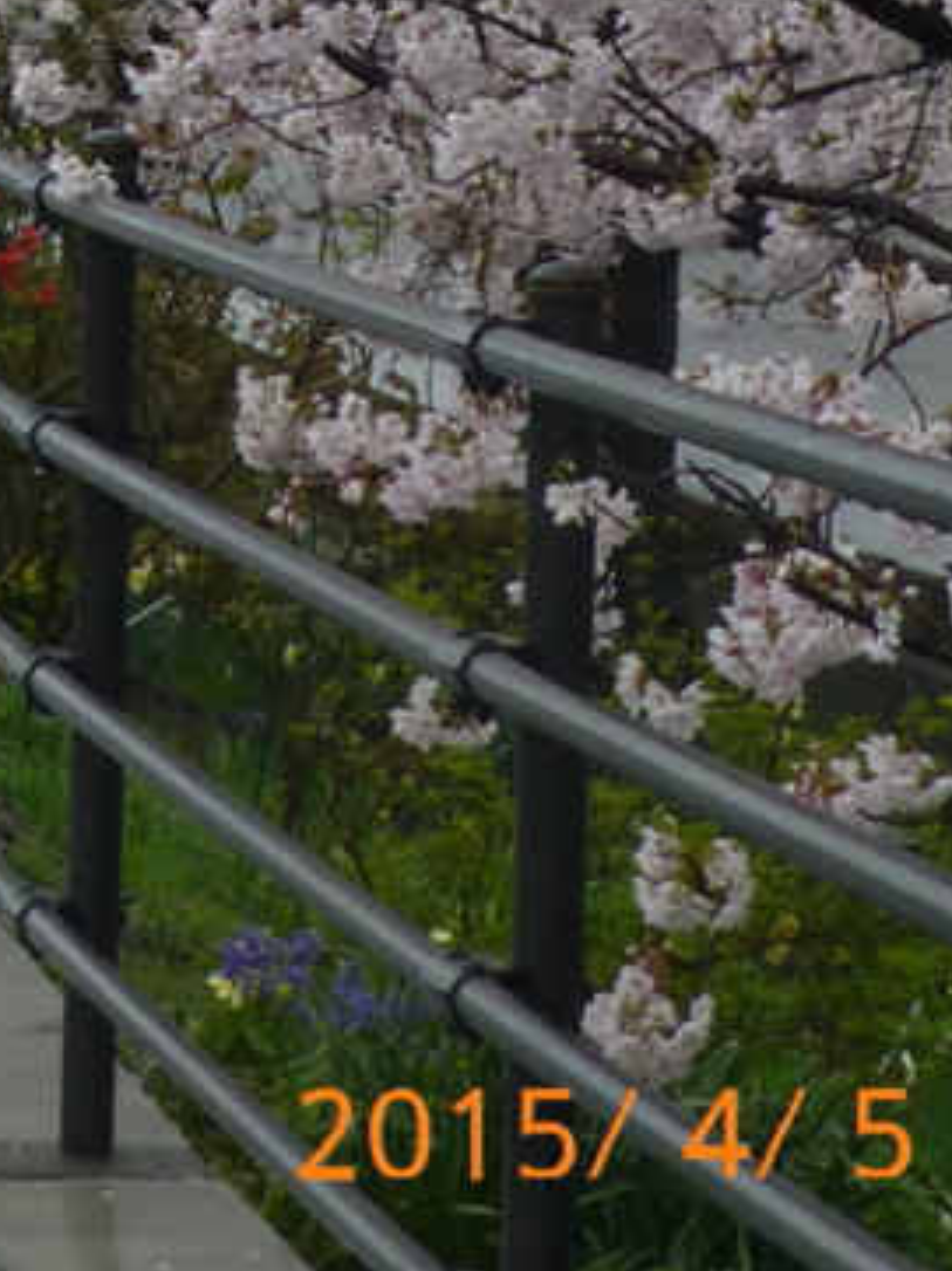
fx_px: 10720
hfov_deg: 5.0
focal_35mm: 292
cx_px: -836
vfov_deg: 6.6
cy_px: -1338
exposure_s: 1/320
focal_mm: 11.7
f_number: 4.9
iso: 100
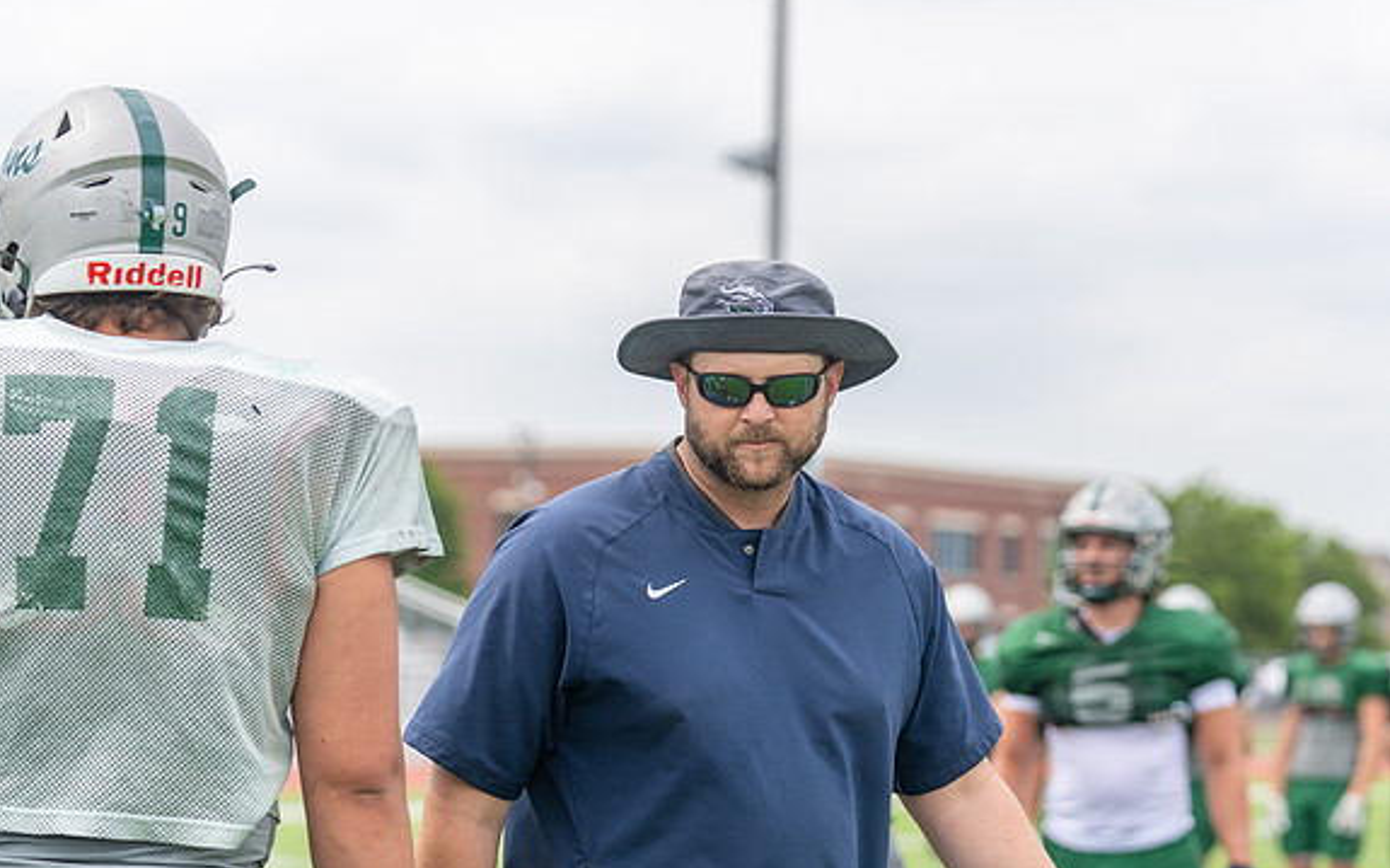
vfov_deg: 10.3
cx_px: 821
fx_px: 4810
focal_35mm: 127
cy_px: 502
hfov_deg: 16.4
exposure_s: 1/1250
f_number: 3.5
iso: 160
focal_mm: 98
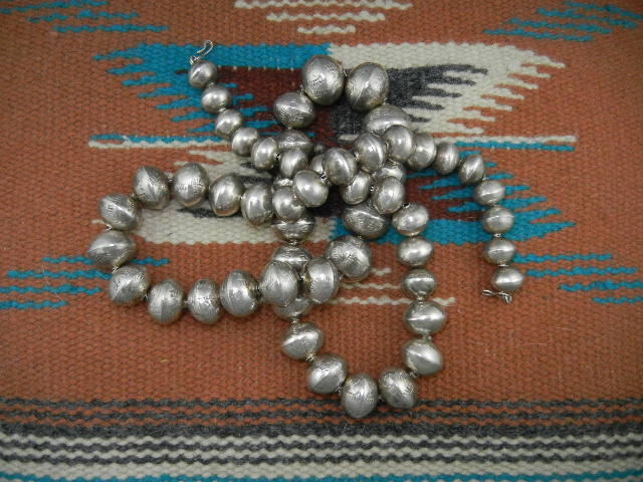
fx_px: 557
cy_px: 241
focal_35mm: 30
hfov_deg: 60.0
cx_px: 322
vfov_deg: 46.8
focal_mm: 5.4
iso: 735
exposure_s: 1/30
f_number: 7
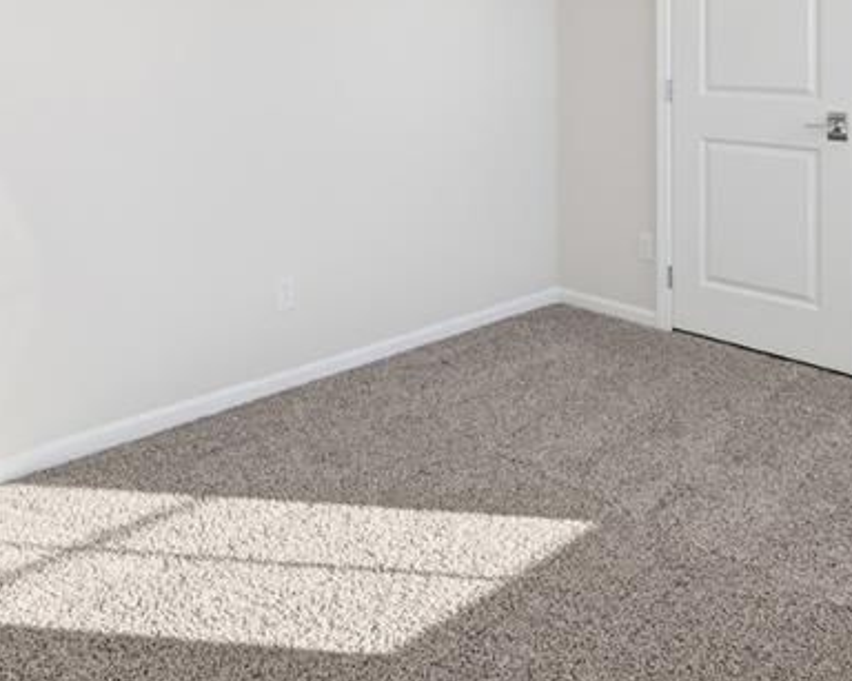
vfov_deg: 38.5
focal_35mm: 35
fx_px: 882
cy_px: 38
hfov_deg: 51.5
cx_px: 424
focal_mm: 14
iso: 50
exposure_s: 1/100
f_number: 9
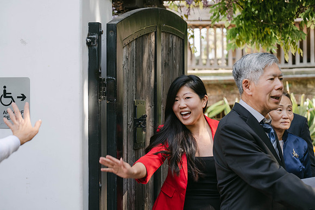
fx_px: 866
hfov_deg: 20.6
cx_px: 158
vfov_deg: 13.8
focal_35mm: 99
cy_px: 105
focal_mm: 66
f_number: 2.8
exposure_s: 1/300
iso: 320
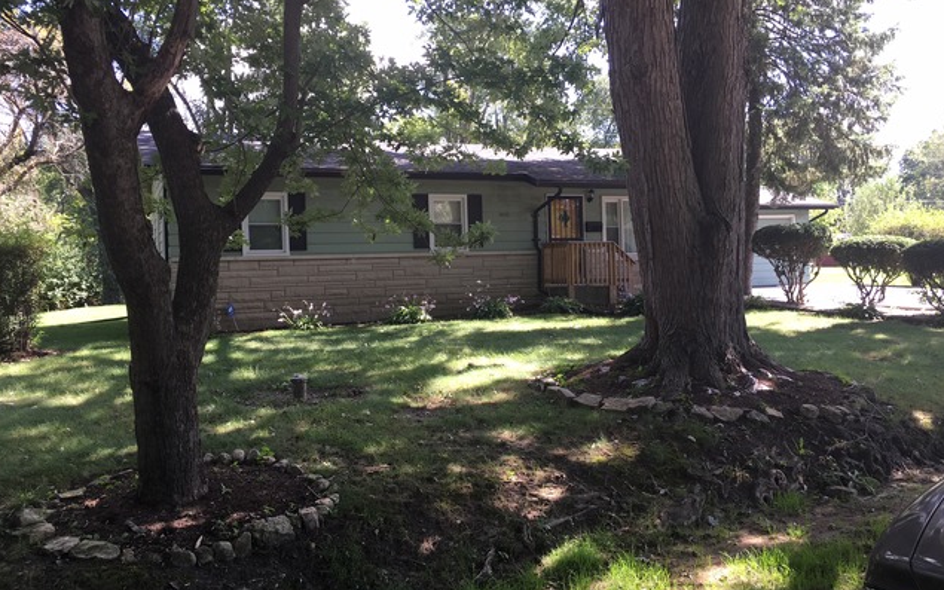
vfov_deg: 40.6
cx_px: 471
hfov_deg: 61.2
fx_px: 798
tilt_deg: -1.0
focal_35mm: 31
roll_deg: +0.6
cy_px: 294
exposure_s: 1/120
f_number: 2.2
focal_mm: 4.15
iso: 25
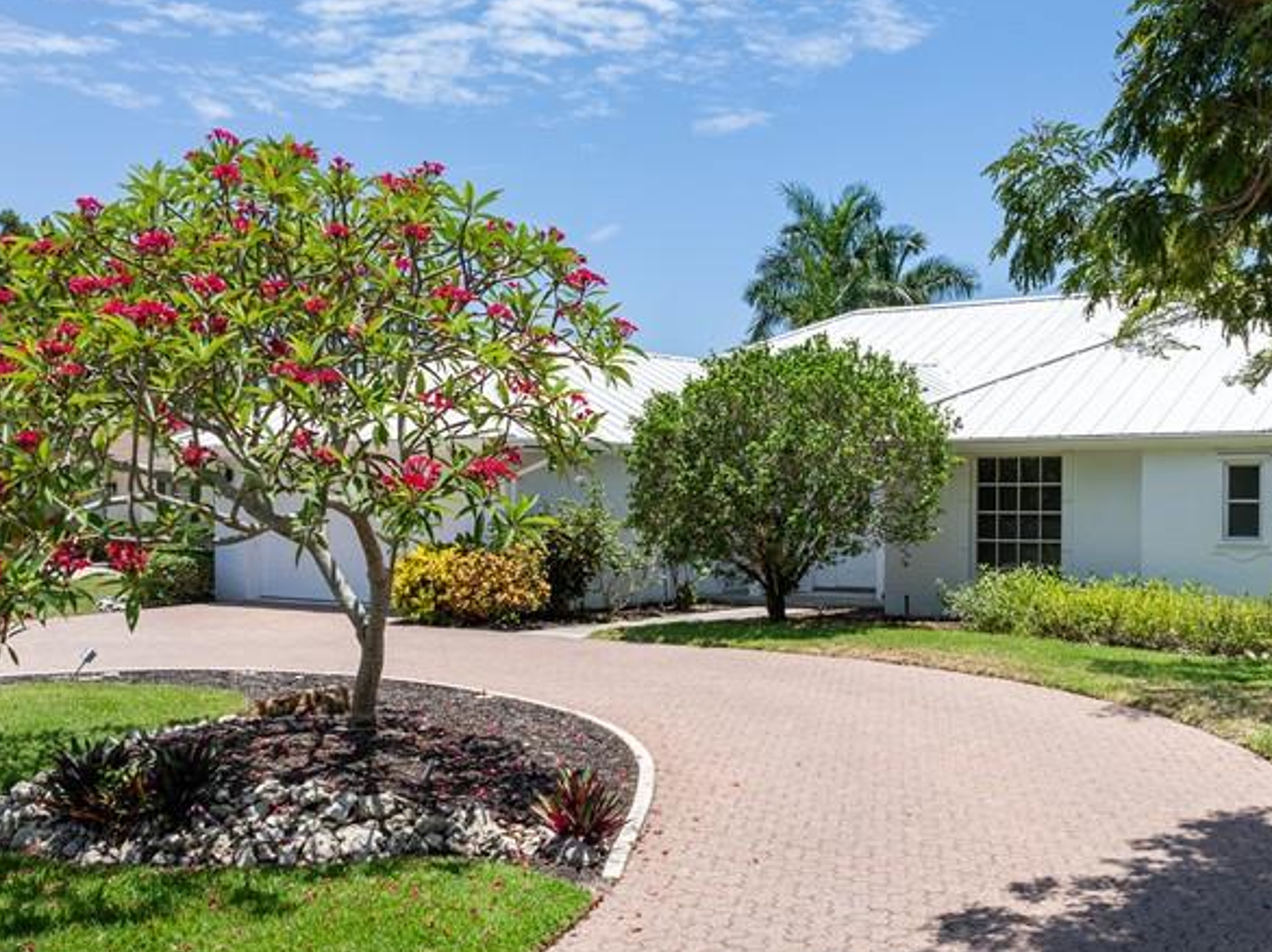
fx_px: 1542
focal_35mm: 42
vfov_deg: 34.2
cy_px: 559
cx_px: 800
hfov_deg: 44.4
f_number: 2.8
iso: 140
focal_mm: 12.29
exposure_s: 1/2500
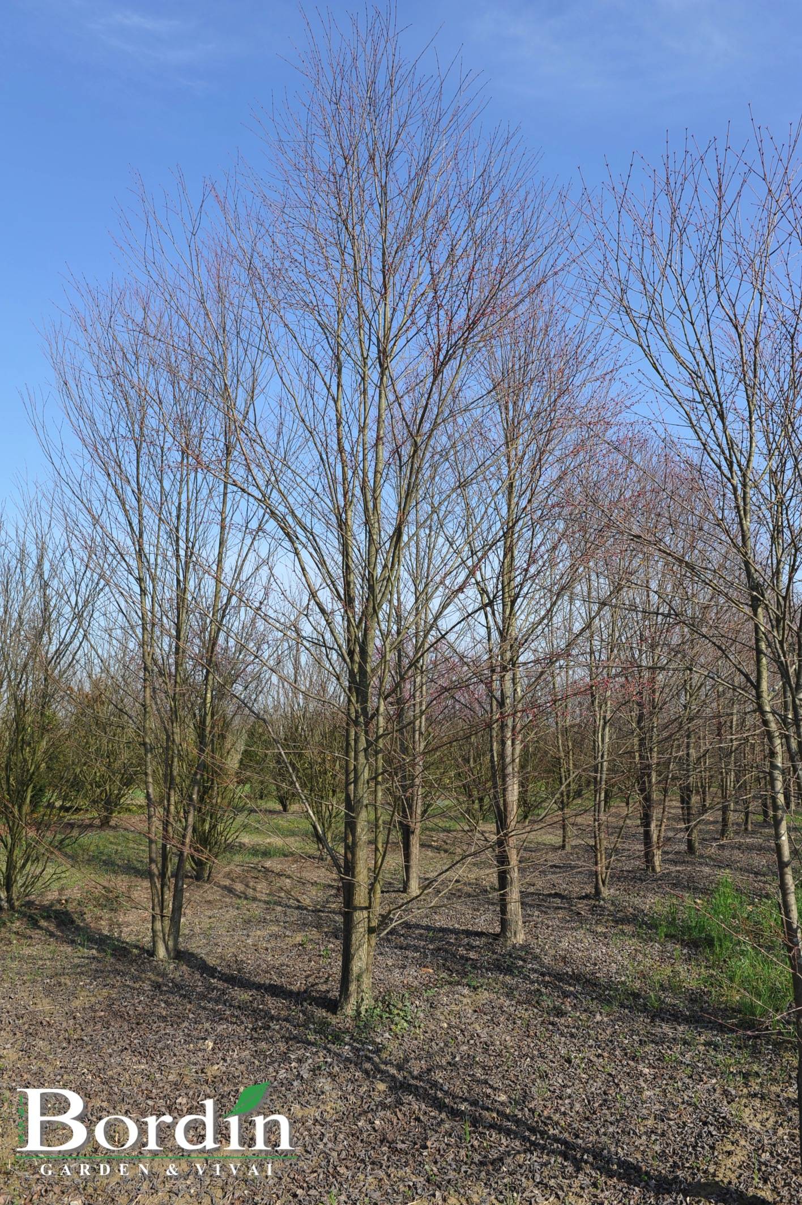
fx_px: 937
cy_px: 602
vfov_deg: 65.5
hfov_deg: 46.3
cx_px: 401
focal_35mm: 28
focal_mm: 28
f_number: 8
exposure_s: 1/250
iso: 200
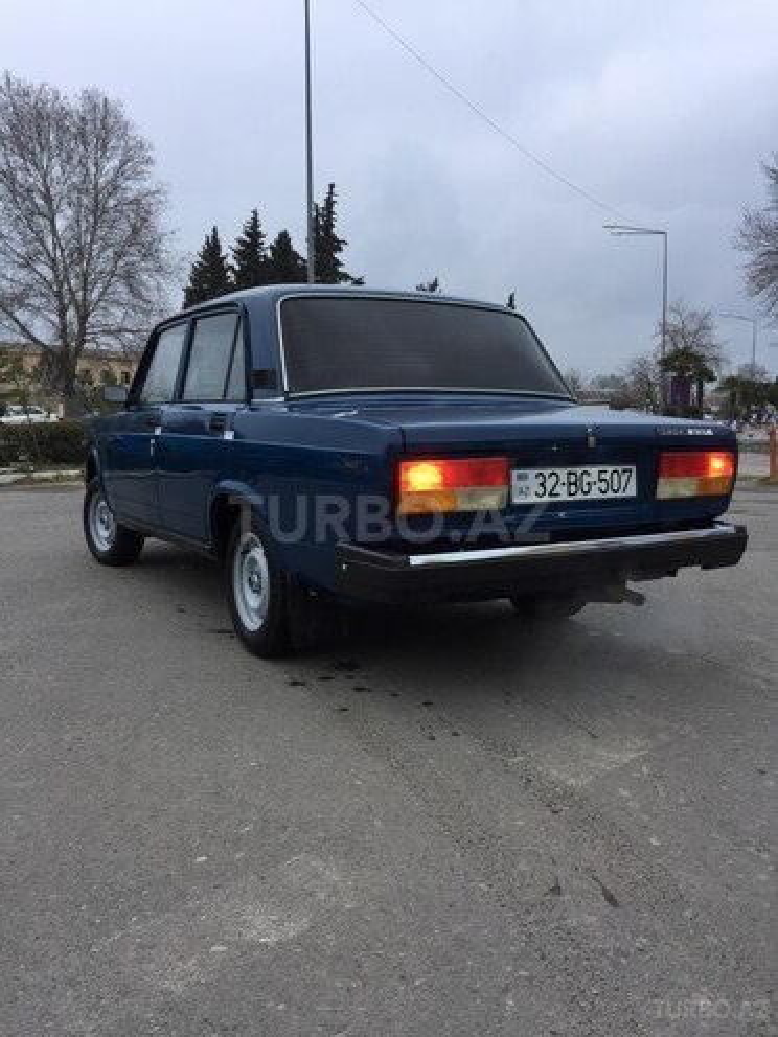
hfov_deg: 48.2
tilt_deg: -5.3
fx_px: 869
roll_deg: -0.2
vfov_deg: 61.7
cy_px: 518
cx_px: 389
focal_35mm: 29
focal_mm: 4.15
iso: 32
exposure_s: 1/100
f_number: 2.2
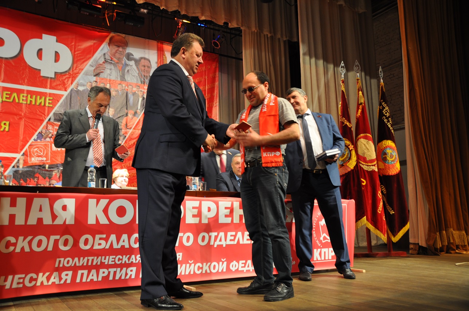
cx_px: 234
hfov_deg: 57.3
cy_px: 156
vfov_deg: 39.9
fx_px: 429
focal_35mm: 33
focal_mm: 22
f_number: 5
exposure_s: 1/25
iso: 400
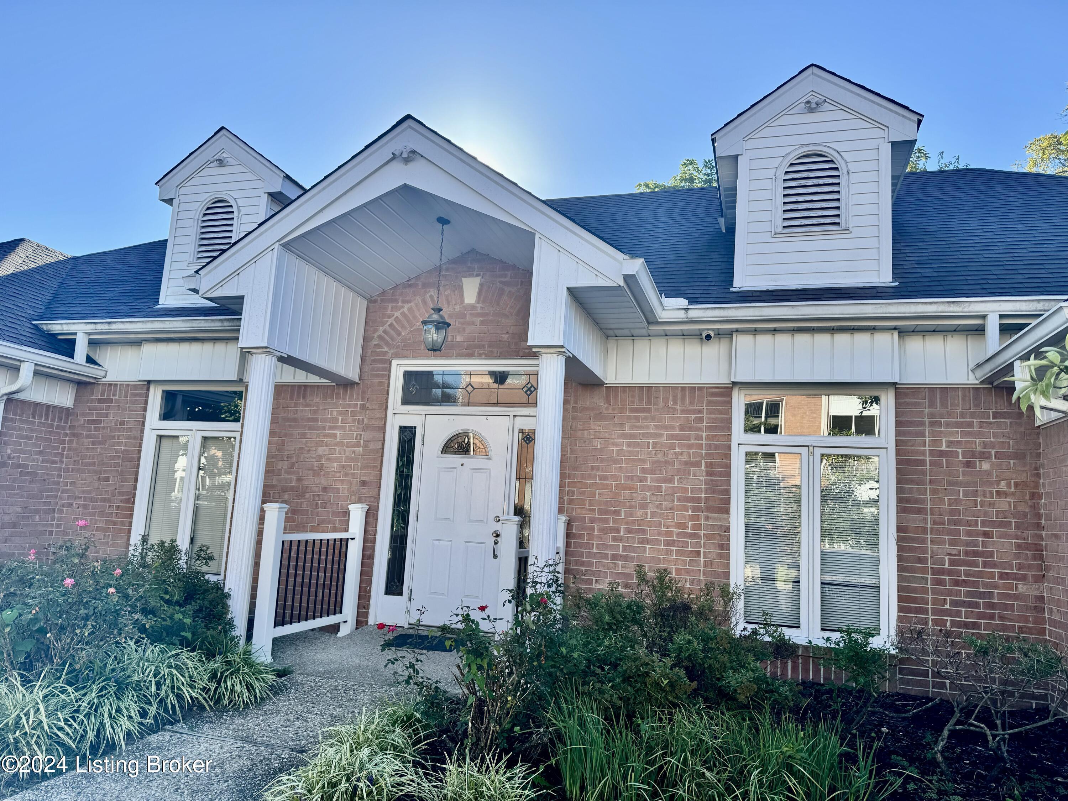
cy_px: 400
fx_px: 740
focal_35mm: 24
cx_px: 534
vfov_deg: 56.8
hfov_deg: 71.6
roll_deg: -3.4
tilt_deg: +7.9
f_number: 1.78
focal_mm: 6.76
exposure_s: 1/1238
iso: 80
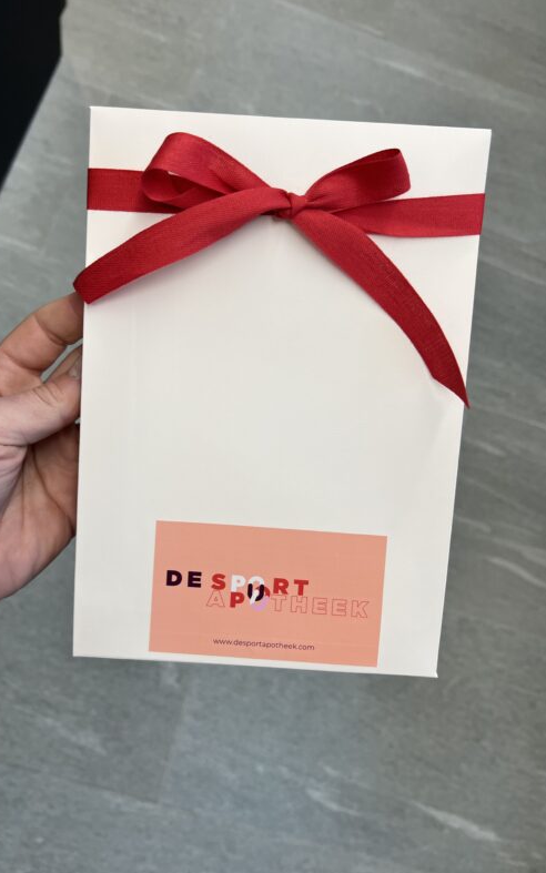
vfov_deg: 66.5
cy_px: 437
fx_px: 667
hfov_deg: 44.4
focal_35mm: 28
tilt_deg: -70.7
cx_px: 230
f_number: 1.5
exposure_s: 1/100
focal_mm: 5.7
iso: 40
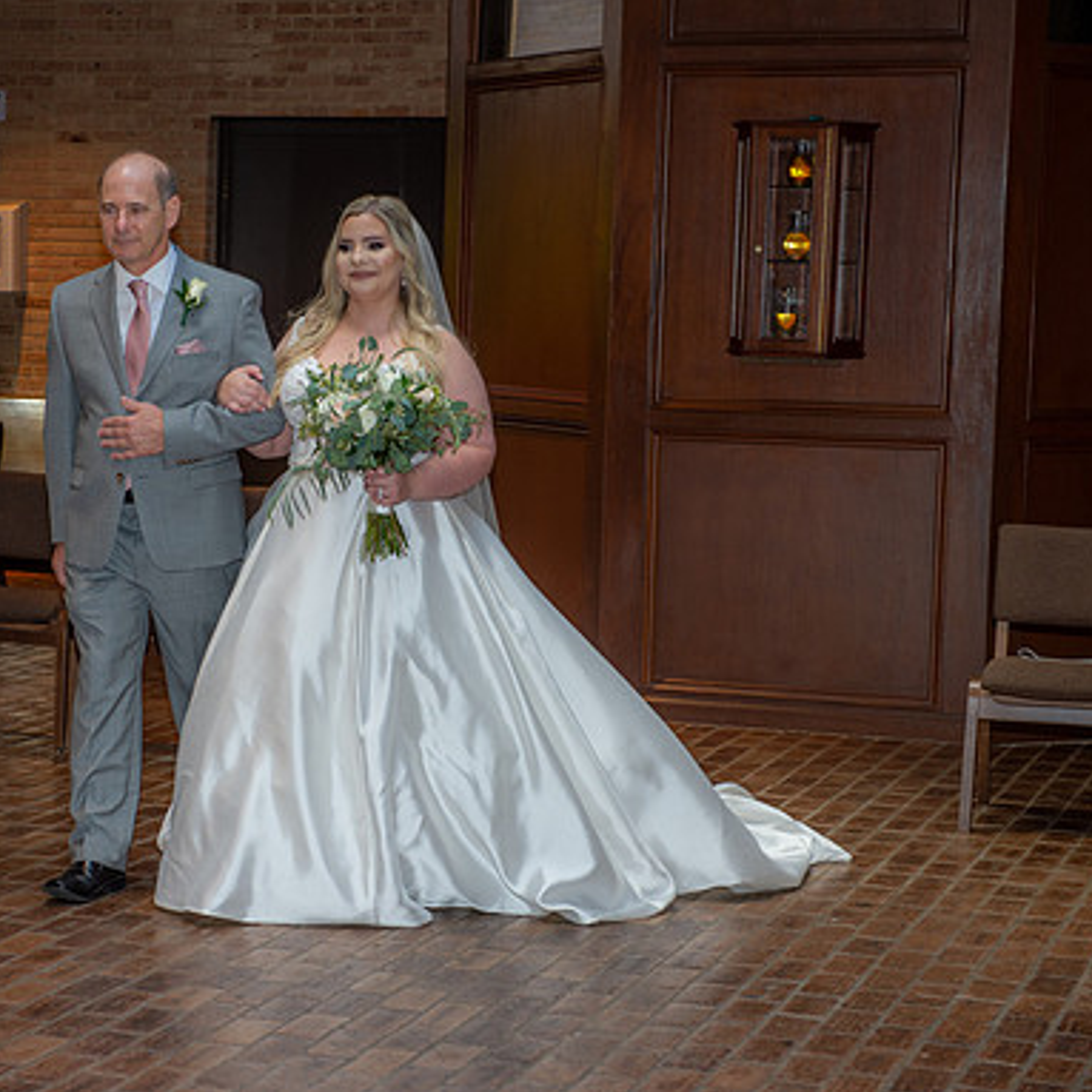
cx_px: 291
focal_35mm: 90
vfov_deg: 19.3
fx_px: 3212
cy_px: 545
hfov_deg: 19.2
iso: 640
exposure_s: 1/100
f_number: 5
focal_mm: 70
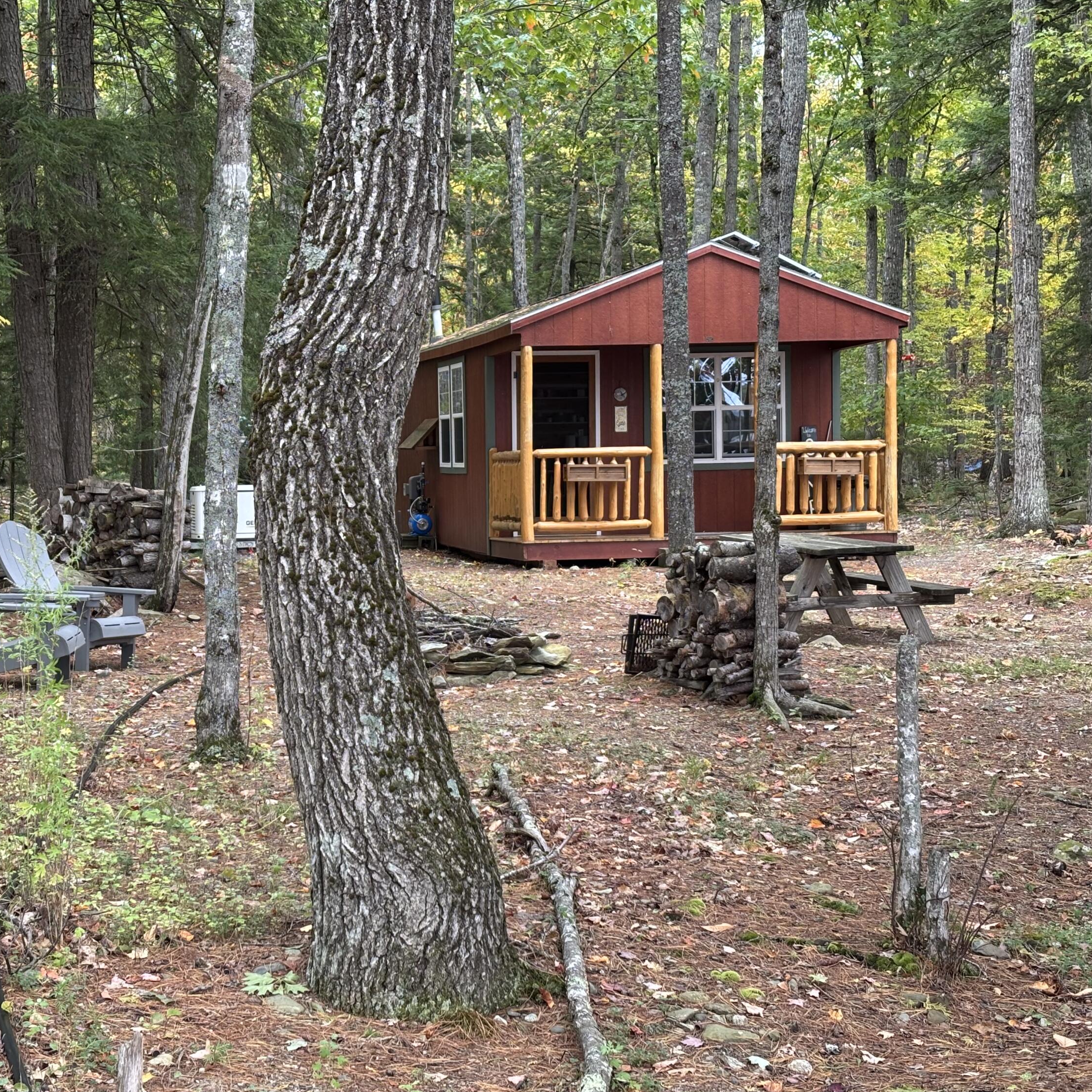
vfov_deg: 27.7
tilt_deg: -2.2
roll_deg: +1.3
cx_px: 385
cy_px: 551
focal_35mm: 62
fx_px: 2213
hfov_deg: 27.6
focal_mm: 5.96
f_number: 1.6
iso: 50
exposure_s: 1/121
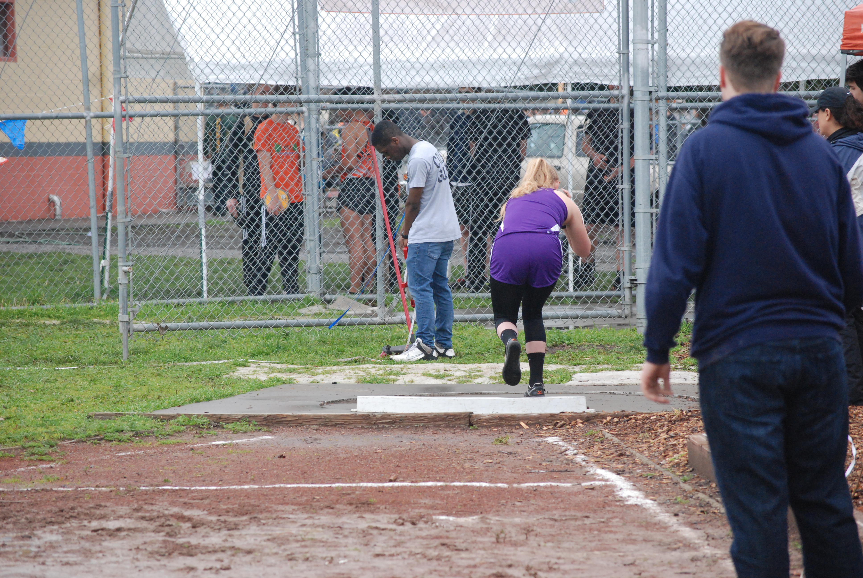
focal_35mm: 180
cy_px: 289
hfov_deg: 11.4
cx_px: 432
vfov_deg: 7.7
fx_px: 4320
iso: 1000
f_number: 6.3
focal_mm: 120
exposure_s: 1/640
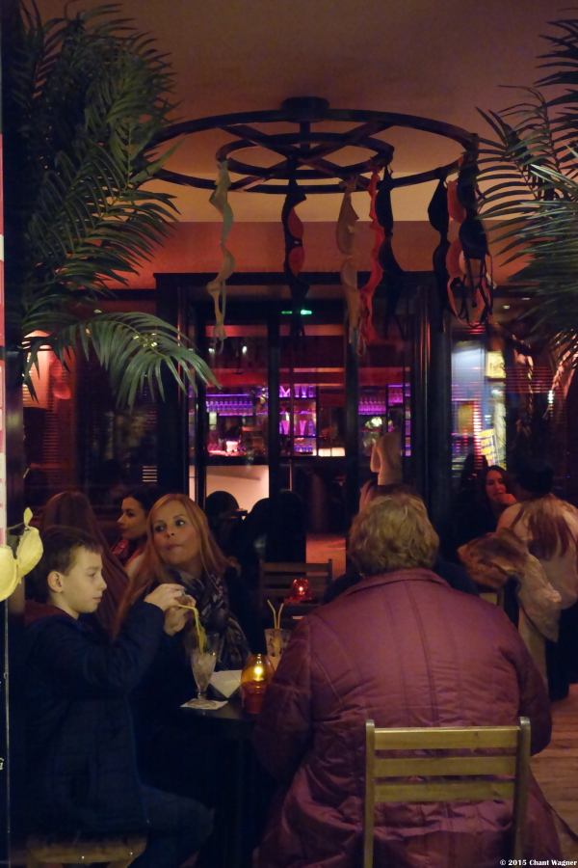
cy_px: 434
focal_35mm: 54
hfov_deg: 25.1
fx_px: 1300
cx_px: 289
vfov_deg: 36.9
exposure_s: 1/160
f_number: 3.5
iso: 6400
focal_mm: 20.19
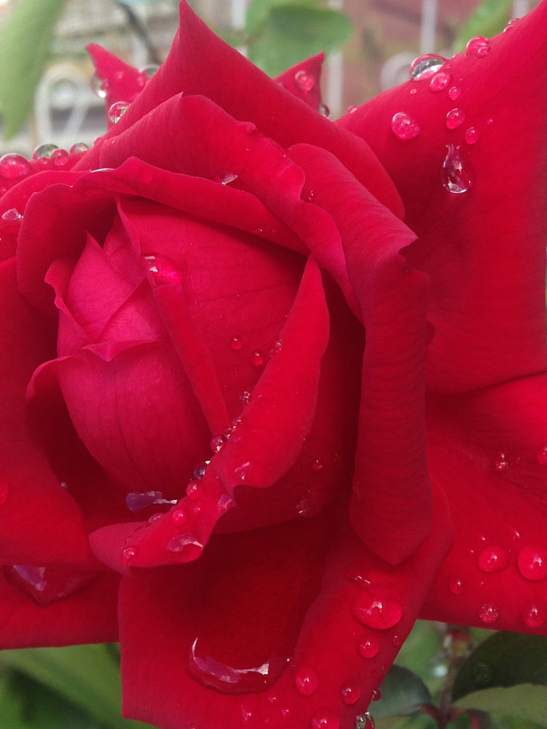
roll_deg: -0.2
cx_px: 288
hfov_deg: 25.2
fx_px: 1221
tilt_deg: -21.4
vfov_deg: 33.2
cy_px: 363
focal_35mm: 58
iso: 50
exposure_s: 1/244
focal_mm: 4.12
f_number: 2.4
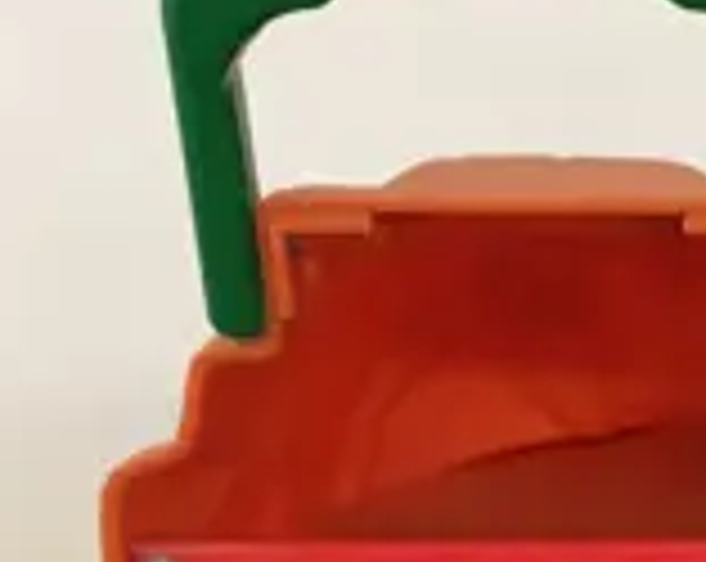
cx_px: 1497
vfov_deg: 7.7
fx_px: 3858
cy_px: 1394
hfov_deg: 9.6
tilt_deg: -33.2
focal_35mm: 185
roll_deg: -1.3
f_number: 2.2
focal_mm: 4.15
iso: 50
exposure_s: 1/17
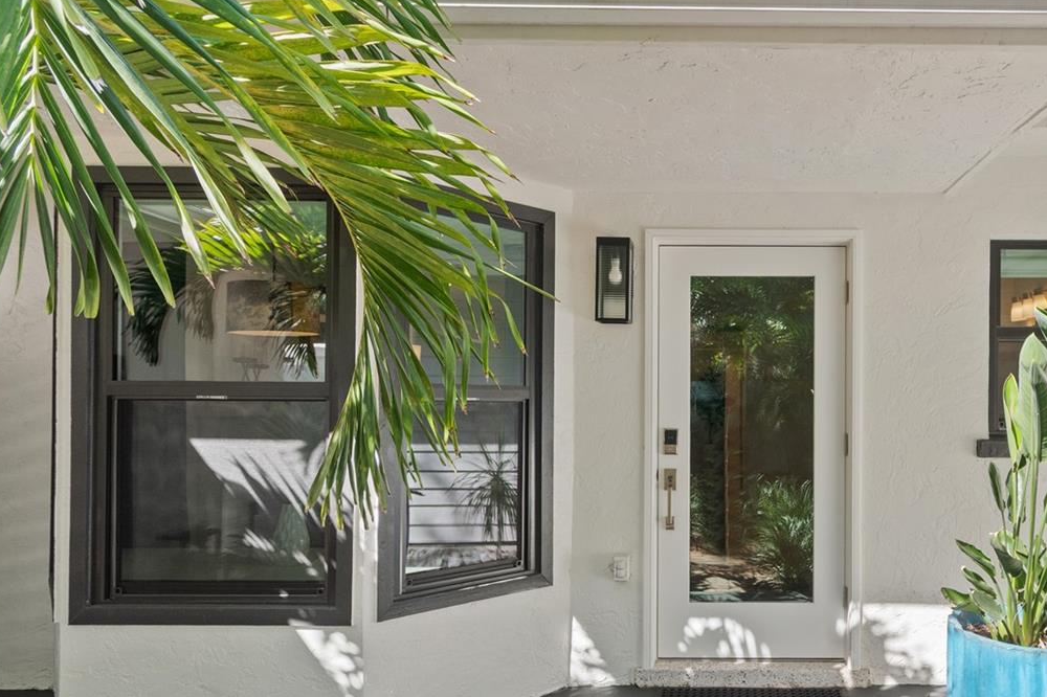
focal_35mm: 24
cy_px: 403
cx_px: 739
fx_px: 698
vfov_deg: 52.9
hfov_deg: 70.5
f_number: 7.1
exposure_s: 1/60
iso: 100
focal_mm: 10
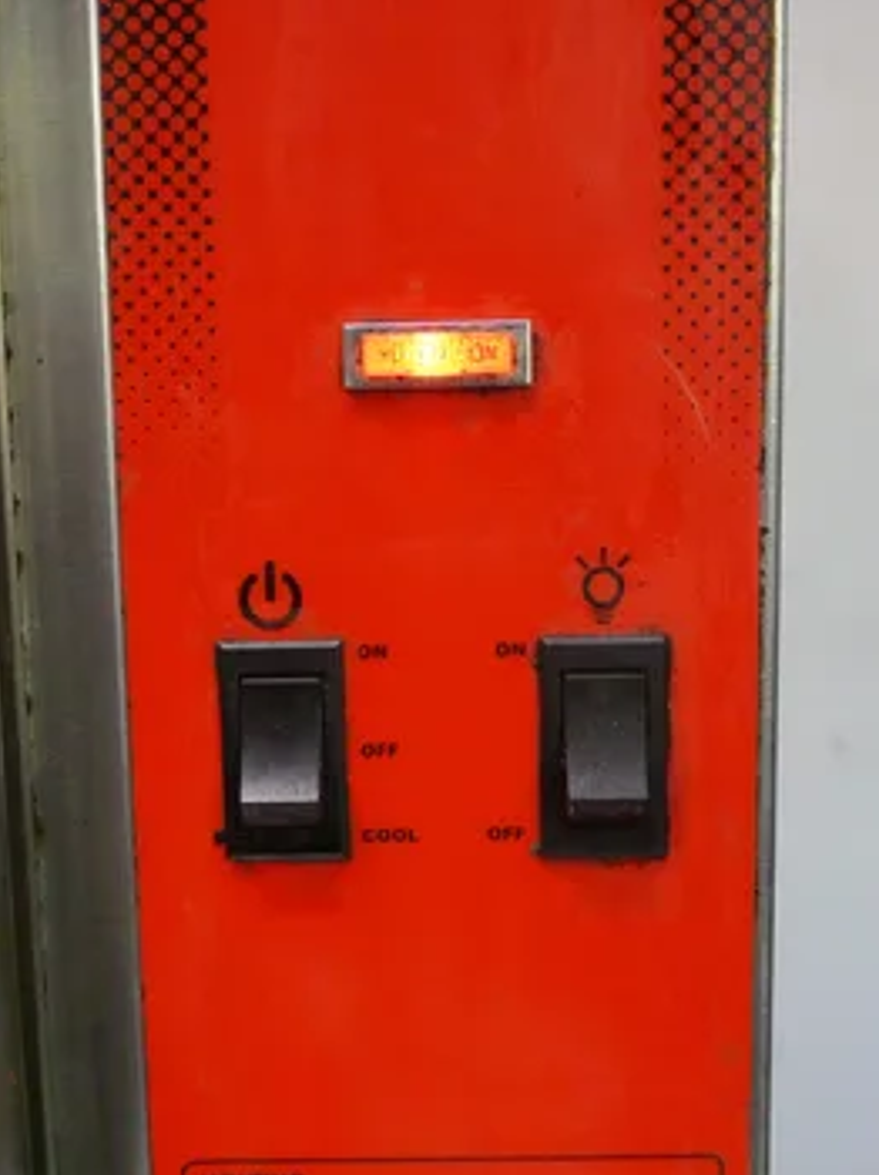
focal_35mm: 44
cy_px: 668
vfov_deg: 42.9
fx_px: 1492
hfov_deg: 32.8
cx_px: 441
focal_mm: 14.69
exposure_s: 1/400
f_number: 3.5
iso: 6400
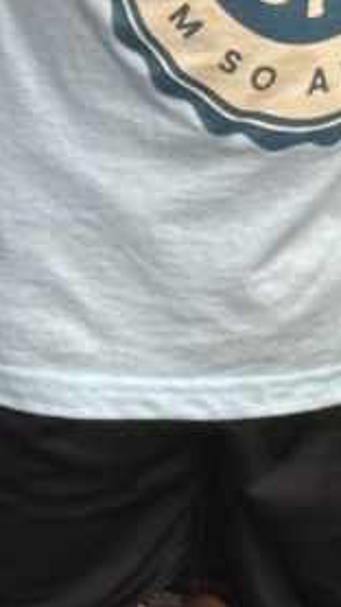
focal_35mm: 339
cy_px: 59
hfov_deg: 3.6
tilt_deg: -20.2
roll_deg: -0.7
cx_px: -308
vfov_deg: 6.4
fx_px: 5459
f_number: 1.78
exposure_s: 1/121
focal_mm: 6.76
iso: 50
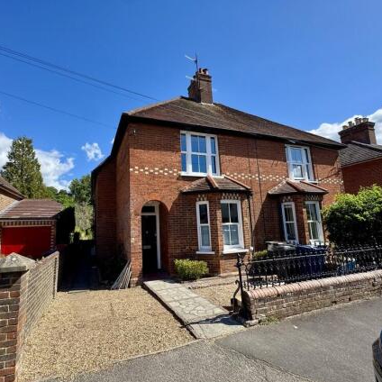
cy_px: 196
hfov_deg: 83.3
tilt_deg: +10.4
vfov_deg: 84.0
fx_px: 212
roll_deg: +2.9
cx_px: 160
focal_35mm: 17
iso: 50
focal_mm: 2.22
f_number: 2.2
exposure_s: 1/849
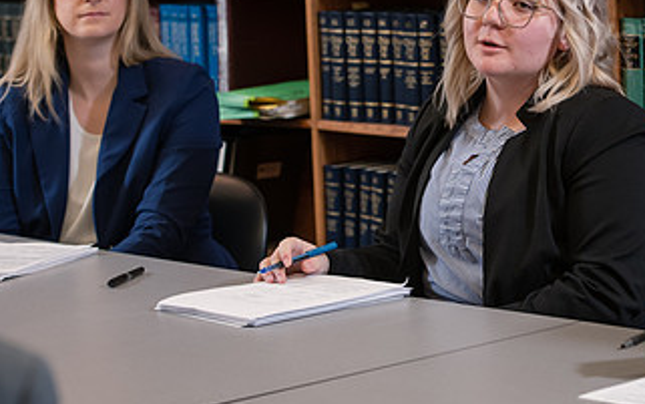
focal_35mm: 129
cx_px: 454
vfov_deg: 10.1
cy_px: 71
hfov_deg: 16.1
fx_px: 2269
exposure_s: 1/125
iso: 1000
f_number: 4.5
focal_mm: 70
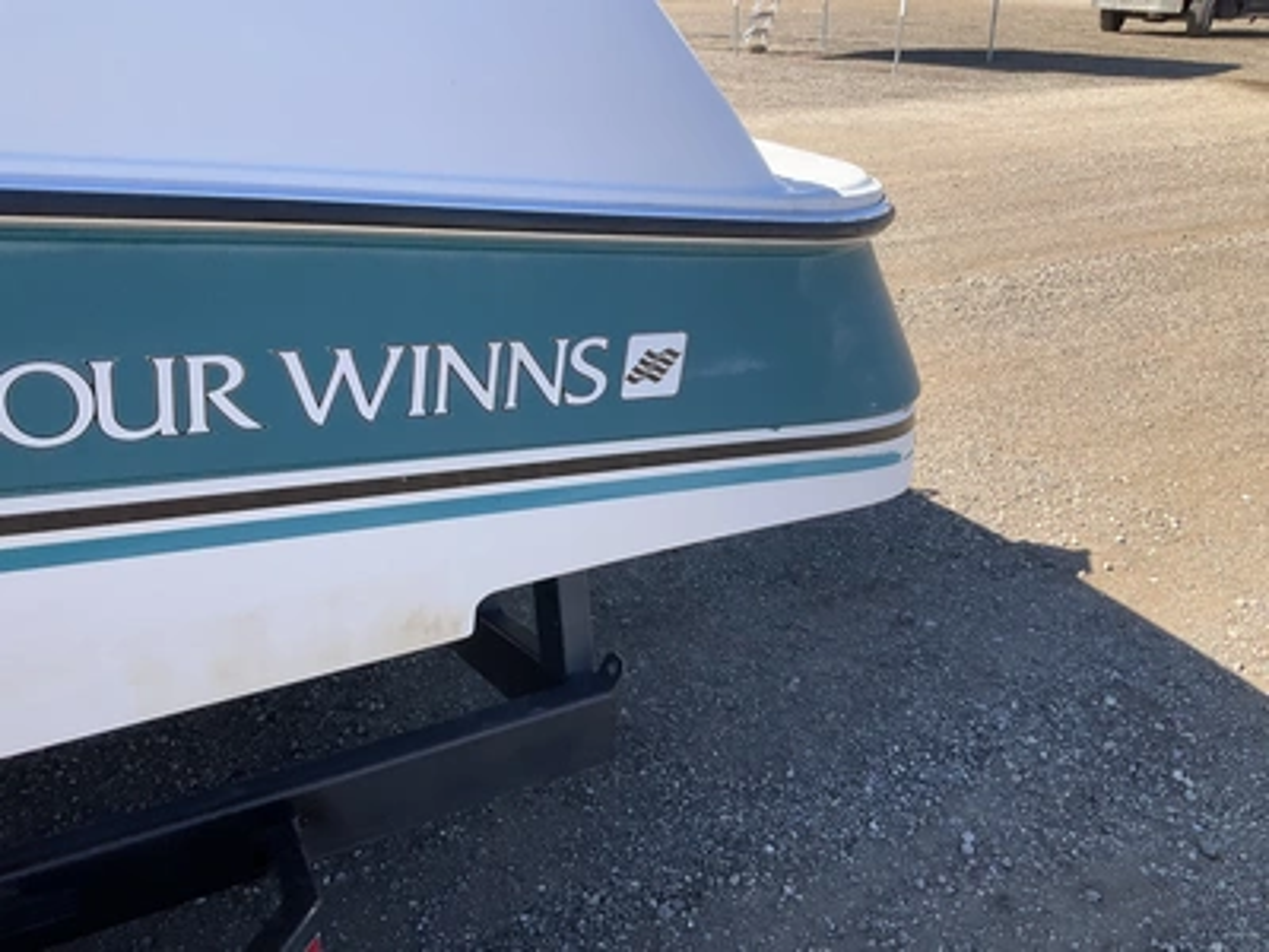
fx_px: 1063
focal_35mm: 29
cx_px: 634
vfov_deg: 48.2
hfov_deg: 61.7
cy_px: 476
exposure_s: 1/666
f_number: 1.8
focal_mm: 3
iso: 25
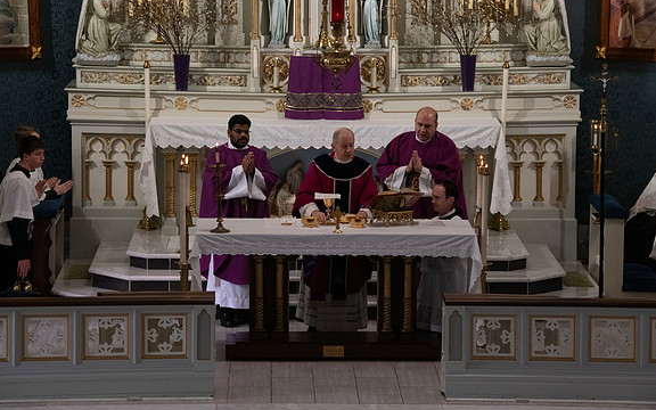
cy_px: 215
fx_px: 2753
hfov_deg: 13.6
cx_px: 329
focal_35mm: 154
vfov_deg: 8.5
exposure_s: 1/100
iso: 4000
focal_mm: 150
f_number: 10
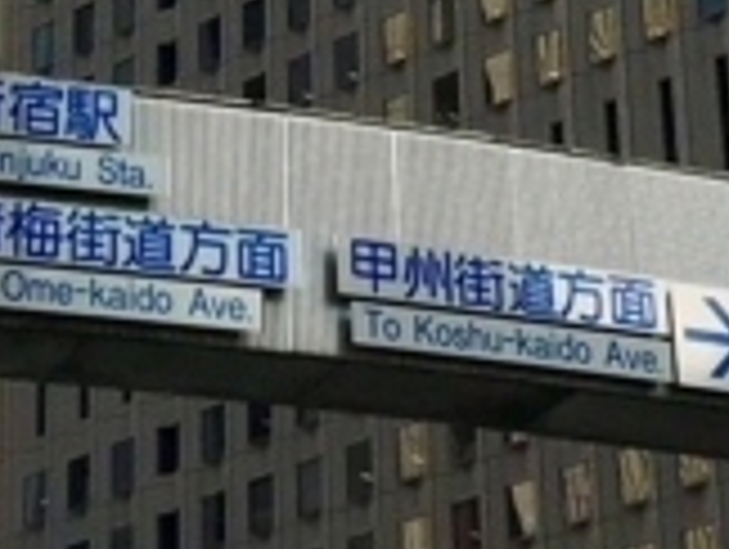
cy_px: -702
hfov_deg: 10.8
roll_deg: +1.0
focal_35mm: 183
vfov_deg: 7.7
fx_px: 3860
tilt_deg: +33.1
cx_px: 288
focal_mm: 4.15
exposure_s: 1/2024
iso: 25
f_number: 2.2
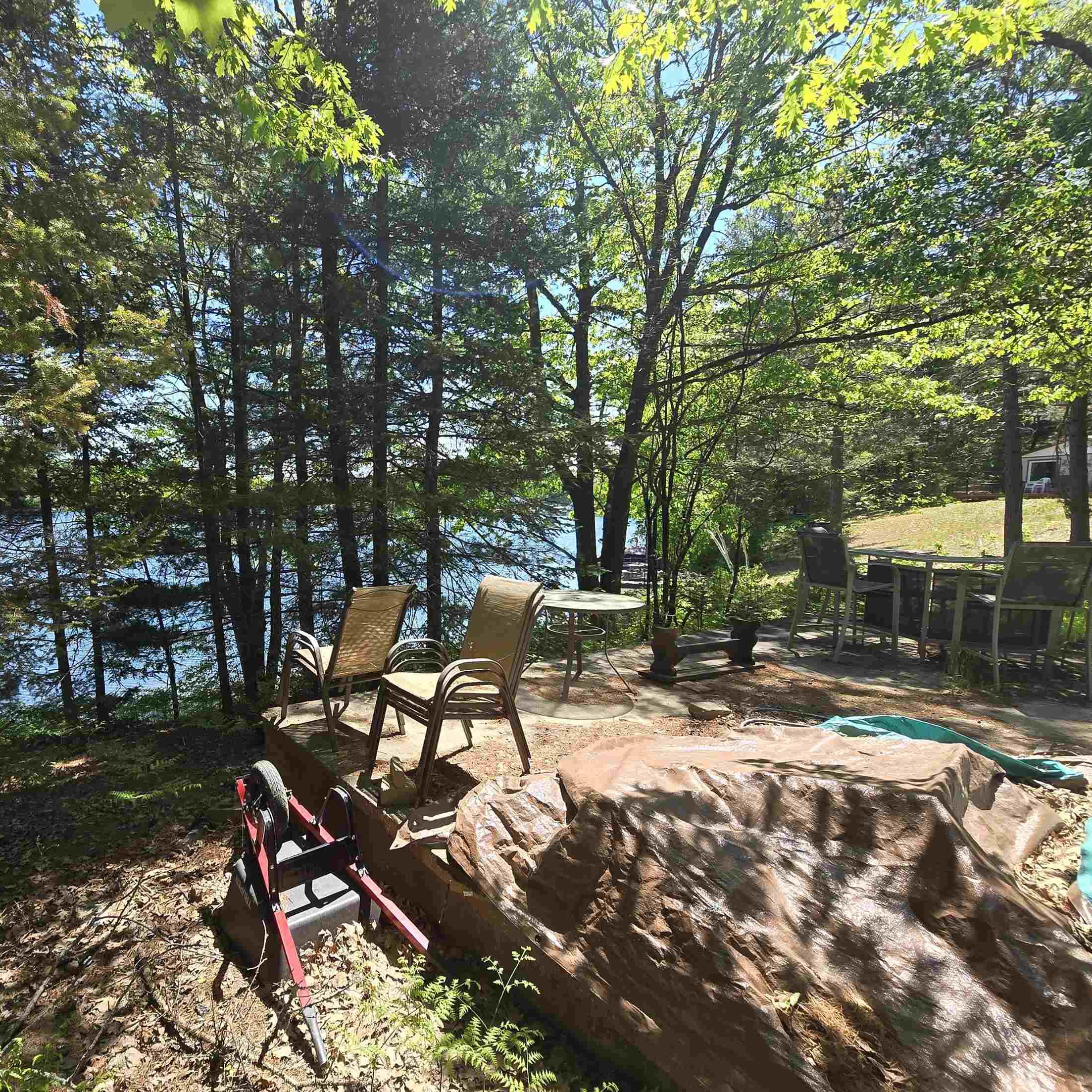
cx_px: 377
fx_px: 571
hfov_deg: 84.8
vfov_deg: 87.4
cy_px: 562
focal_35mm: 16
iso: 50
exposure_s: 1/514
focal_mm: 2.2
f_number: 2.2
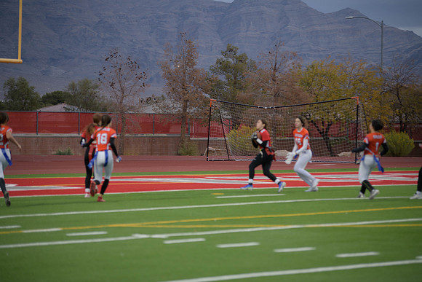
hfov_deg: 14.7
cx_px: 211
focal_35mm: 140
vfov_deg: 9.8
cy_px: 141
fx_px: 1641
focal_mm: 140
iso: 250
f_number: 2.8
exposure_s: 1/200
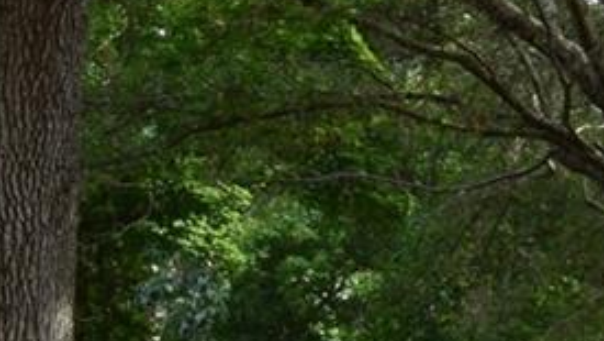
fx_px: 3221
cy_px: 156
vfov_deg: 6.1
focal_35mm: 201
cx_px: 1164
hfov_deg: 10.0
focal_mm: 22
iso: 400
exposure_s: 1/160
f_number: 9
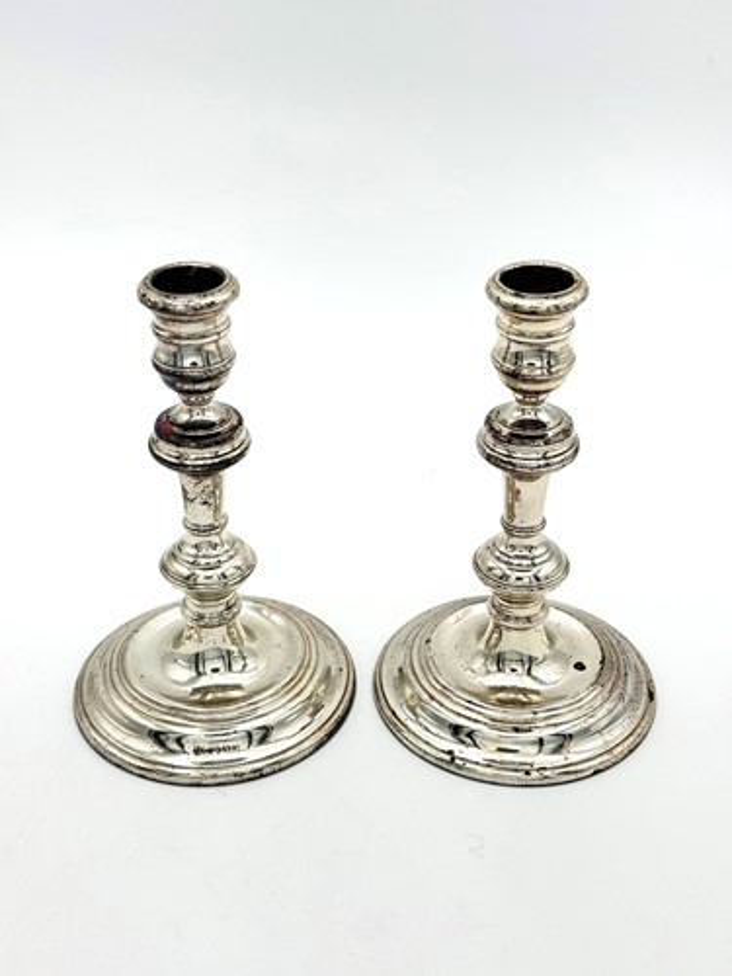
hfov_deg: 30.3
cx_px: 366
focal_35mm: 48
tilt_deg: -32.9
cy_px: 488
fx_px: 1353
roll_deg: +0.1
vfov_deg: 39.7
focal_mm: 6.76
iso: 64
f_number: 1.78
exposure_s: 1/568
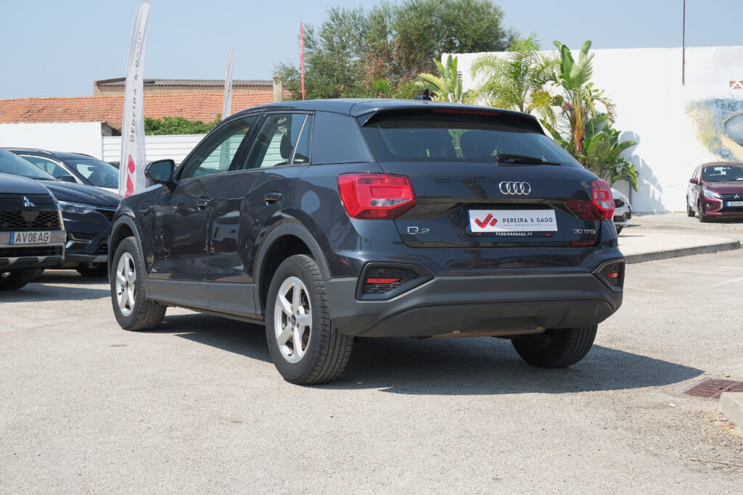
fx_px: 1218
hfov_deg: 33.9
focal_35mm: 59
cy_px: 248
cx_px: 372
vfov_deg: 23.0
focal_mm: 39.6
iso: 160
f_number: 9
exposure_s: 1/200
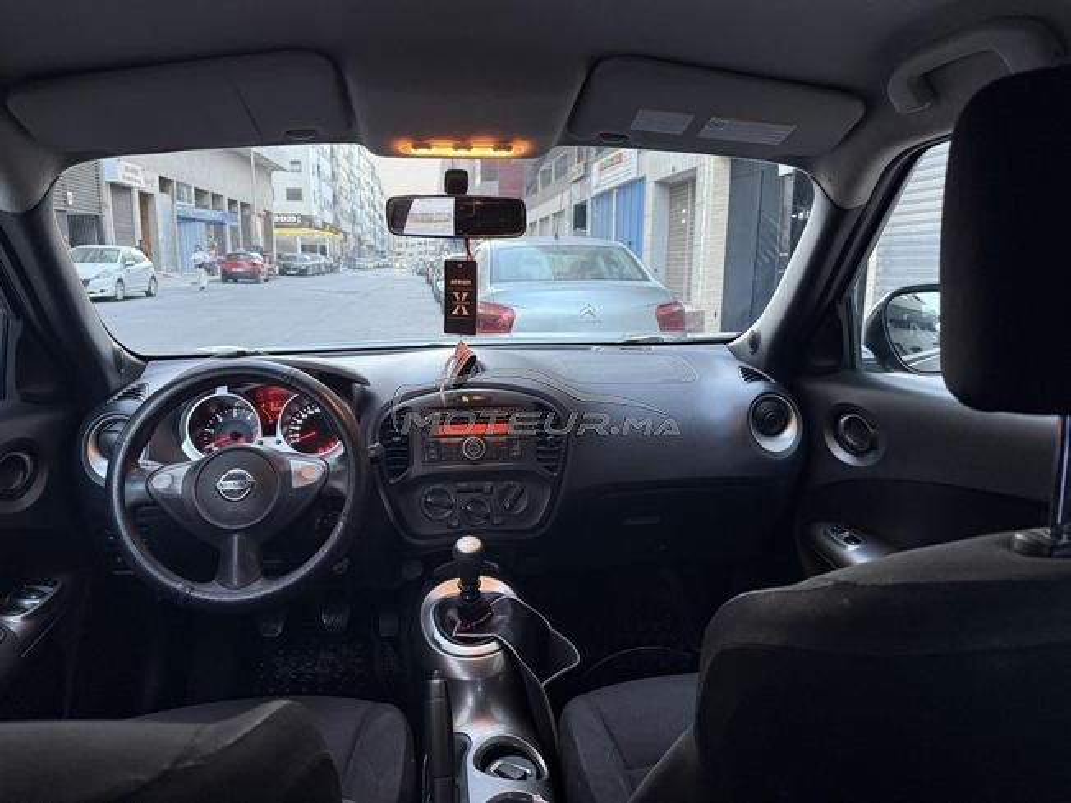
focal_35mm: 24
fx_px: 743
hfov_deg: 71.6
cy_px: 402
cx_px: 536
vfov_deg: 56.8
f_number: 1.78
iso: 400
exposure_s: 1/50
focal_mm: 6.76
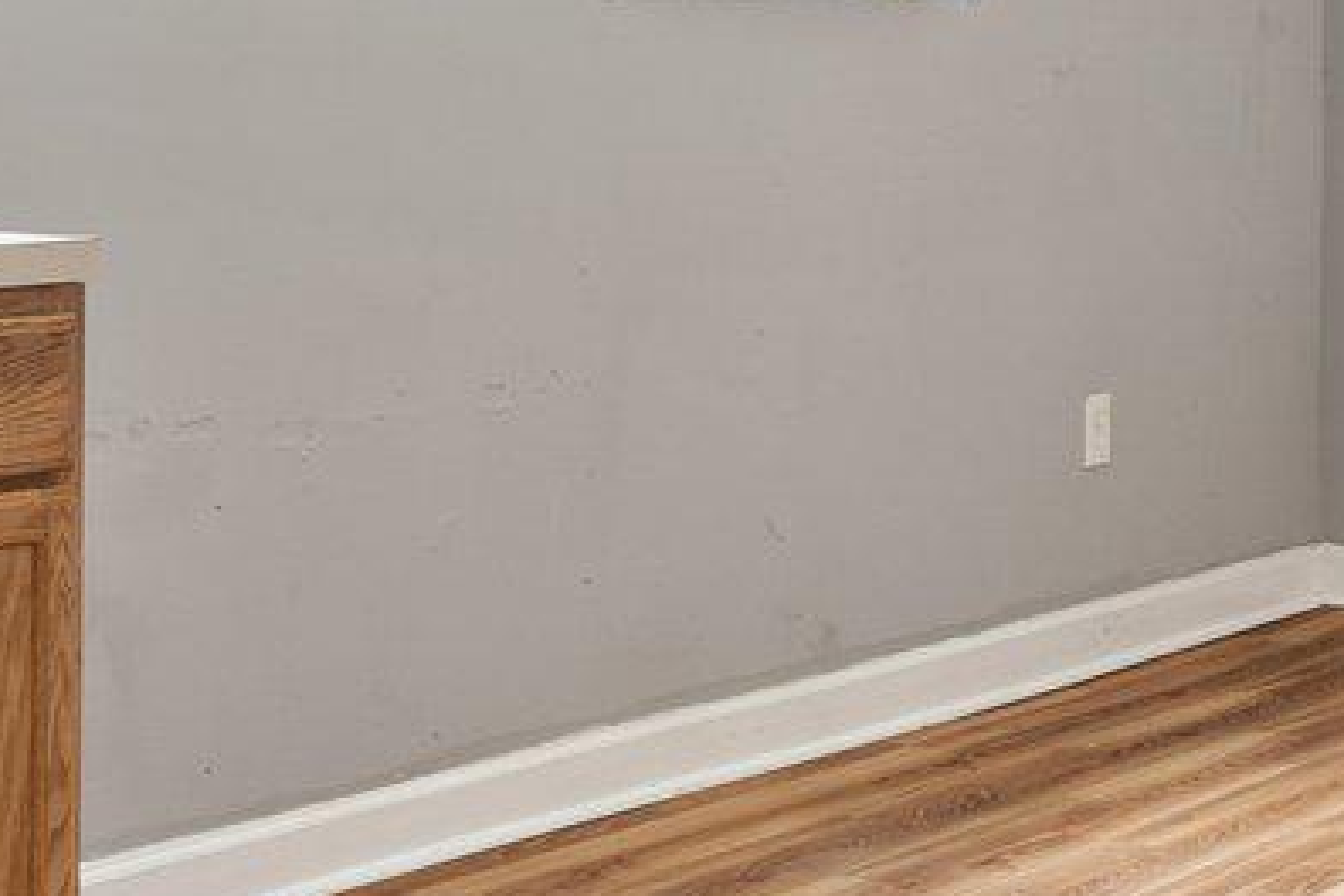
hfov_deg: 21.8
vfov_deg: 14.4
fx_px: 3472
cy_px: -83
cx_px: 954
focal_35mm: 93
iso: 250
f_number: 9
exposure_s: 1.3
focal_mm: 18
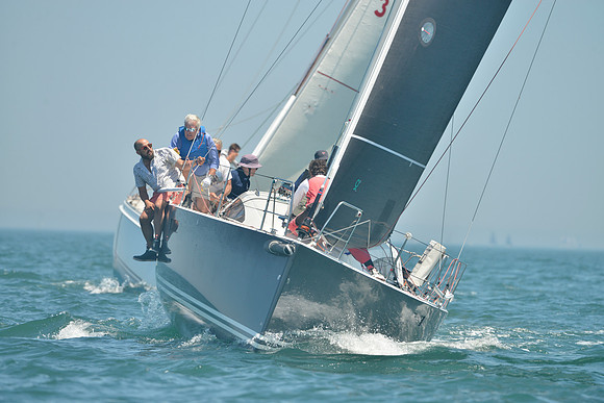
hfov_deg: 8.6
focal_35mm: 240
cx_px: 302
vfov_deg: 5.7
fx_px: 4027
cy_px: 202
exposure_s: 1/1000
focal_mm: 240
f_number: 6.3
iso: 280
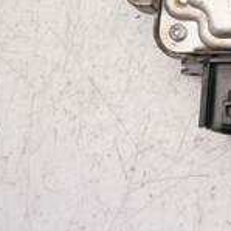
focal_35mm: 74
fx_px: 559
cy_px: -47
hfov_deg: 19.7
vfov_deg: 21.7
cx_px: 363
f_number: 3.6
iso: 200
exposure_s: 1/100
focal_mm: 13
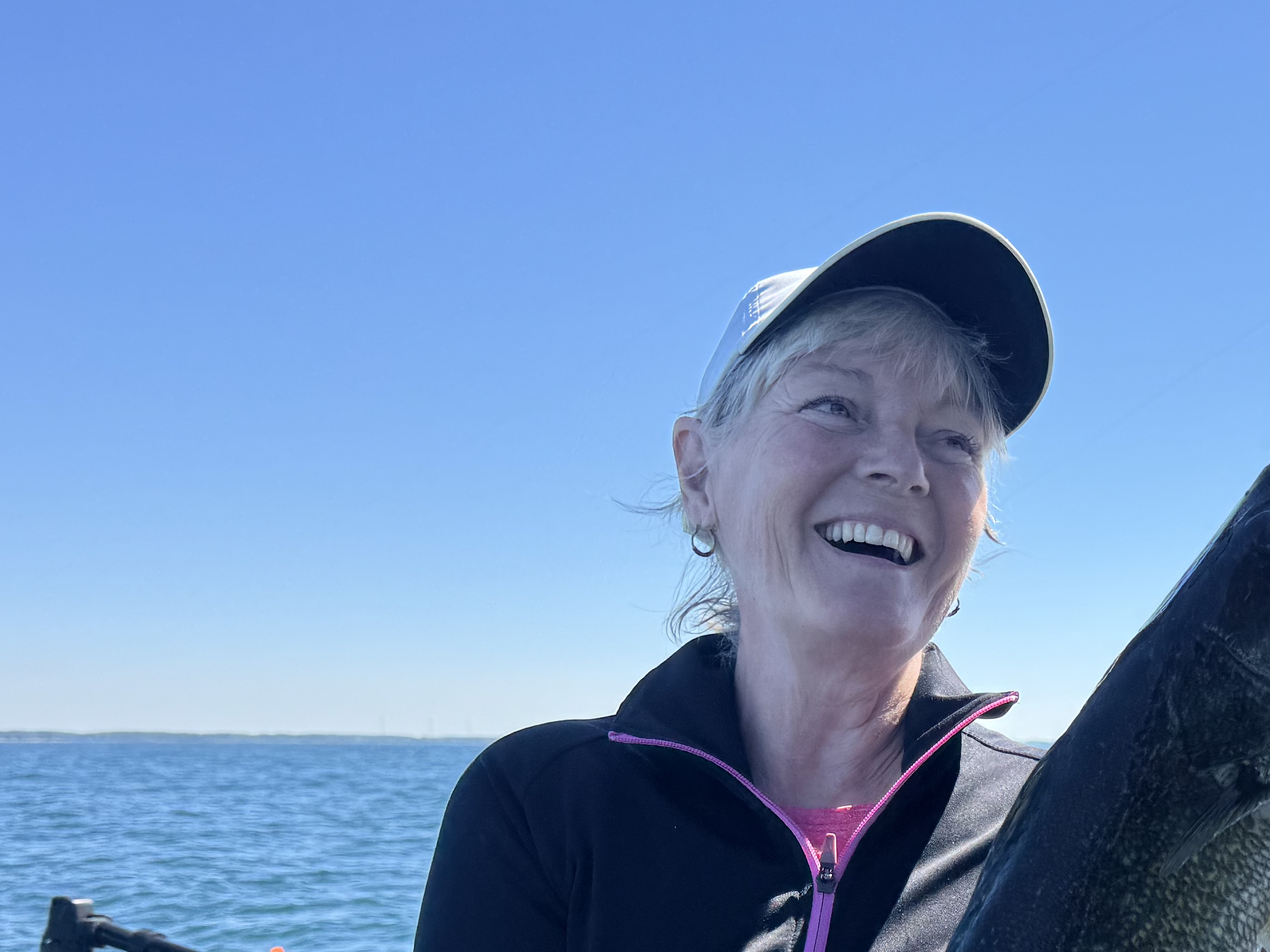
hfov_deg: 36.4
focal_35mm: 51
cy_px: 980
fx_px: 1871
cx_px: 984
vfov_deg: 26.8
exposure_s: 1/3096
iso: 80
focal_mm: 6.76
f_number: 1.78
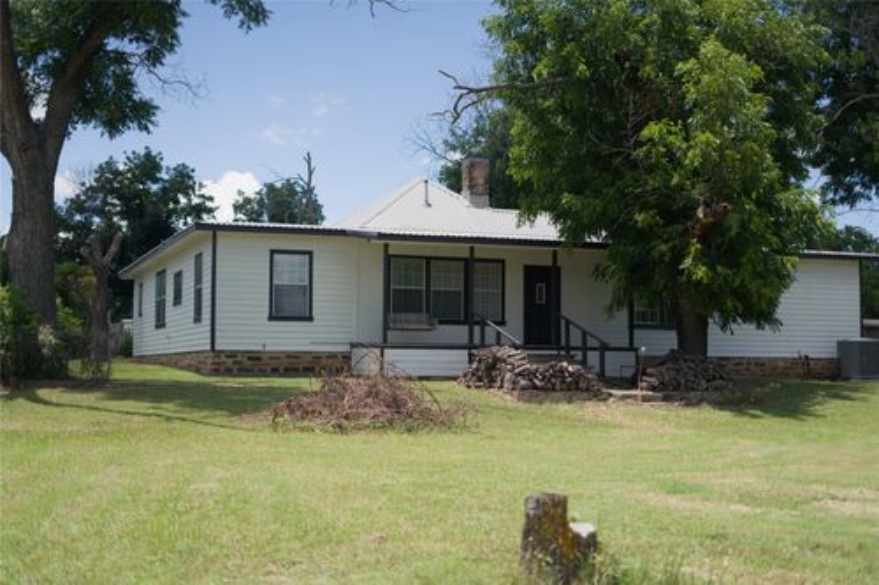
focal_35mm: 50
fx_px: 1220
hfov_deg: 39.6
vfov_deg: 27.0
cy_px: 292
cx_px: 440
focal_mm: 50
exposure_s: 1/2500
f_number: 2.2
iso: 125
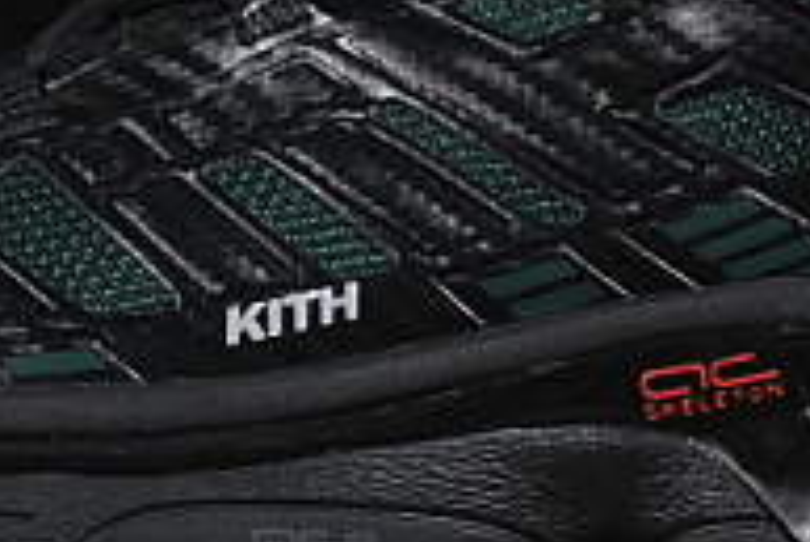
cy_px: -40
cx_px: 453
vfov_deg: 4.4
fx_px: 7003
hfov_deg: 6.6
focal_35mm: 311
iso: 160
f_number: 6.3
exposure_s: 1/60
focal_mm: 50
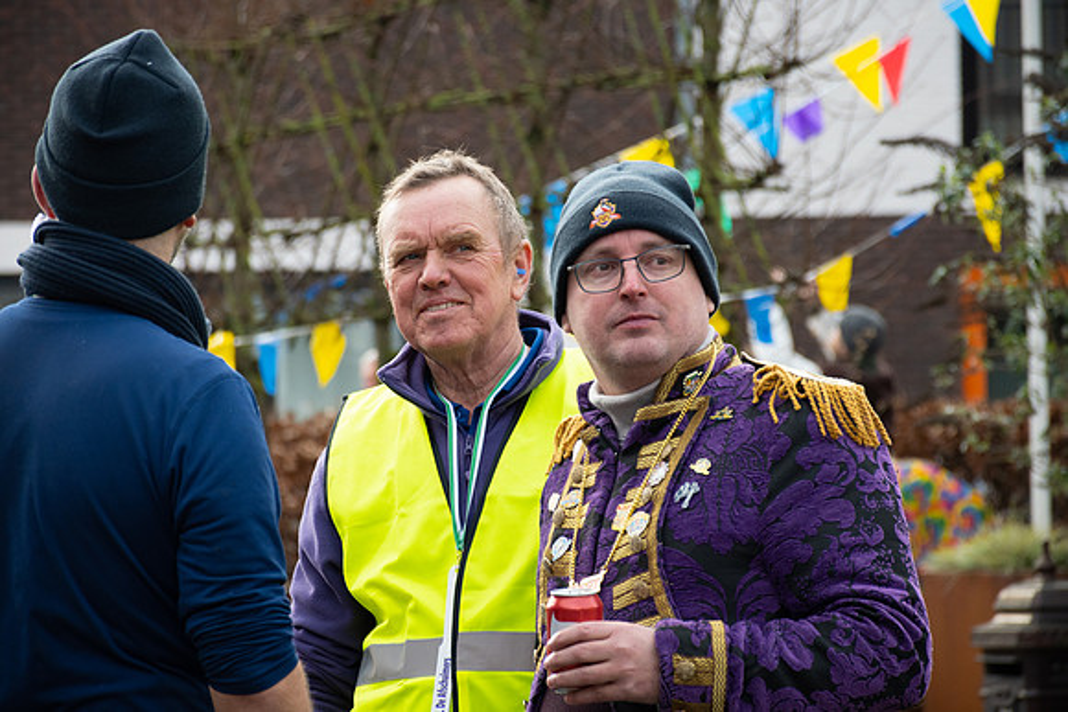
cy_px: 356
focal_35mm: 210
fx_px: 6231
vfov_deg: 6.5
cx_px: 534
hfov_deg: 9.8
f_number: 5.6
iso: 400
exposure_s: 1/800
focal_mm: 140
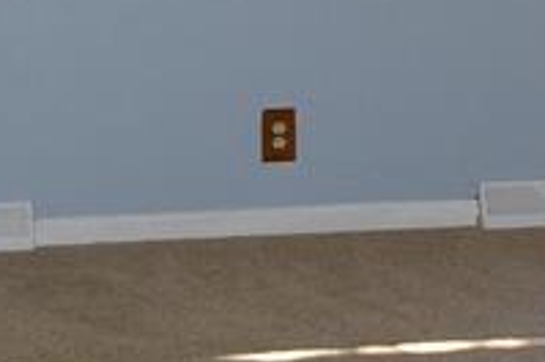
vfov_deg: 7.9
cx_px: 489
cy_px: -60
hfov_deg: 11.9
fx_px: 2596
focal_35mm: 172
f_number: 4.5
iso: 200
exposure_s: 1/180
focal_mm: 21
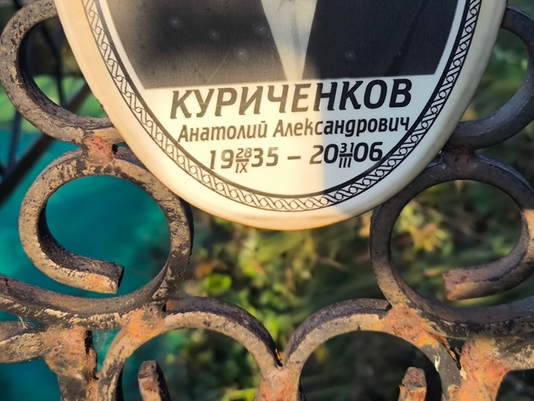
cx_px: 299
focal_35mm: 65
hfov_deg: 29.8
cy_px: 152
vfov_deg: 22.5
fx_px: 1003
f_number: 1.7
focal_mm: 4.71
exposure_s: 1/550
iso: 50
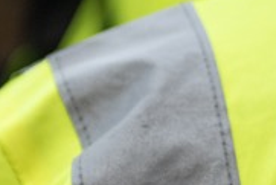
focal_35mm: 467
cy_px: 50
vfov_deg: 2.9
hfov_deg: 4.4
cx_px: 291
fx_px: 3583
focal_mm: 66
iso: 400
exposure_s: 1/500
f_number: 2.8
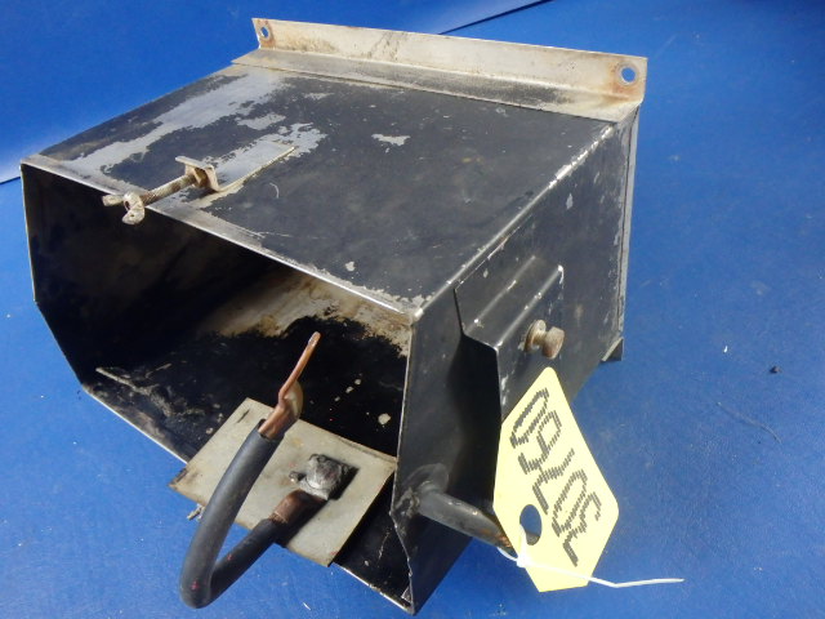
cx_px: 412
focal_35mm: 28
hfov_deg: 63.4
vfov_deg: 49.7
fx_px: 667
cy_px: 310
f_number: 3.9
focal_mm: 5
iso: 800
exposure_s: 1/25
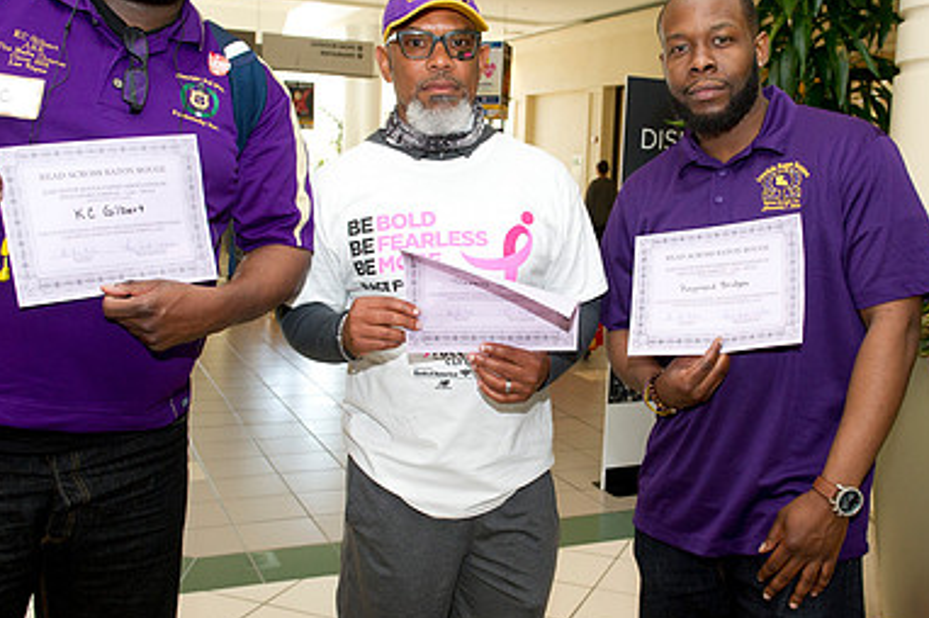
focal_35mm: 41
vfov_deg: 32.6
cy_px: 282
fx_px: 1057
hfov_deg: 47.3
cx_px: 520
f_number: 5.6
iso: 1250
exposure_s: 1/250
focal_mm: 27
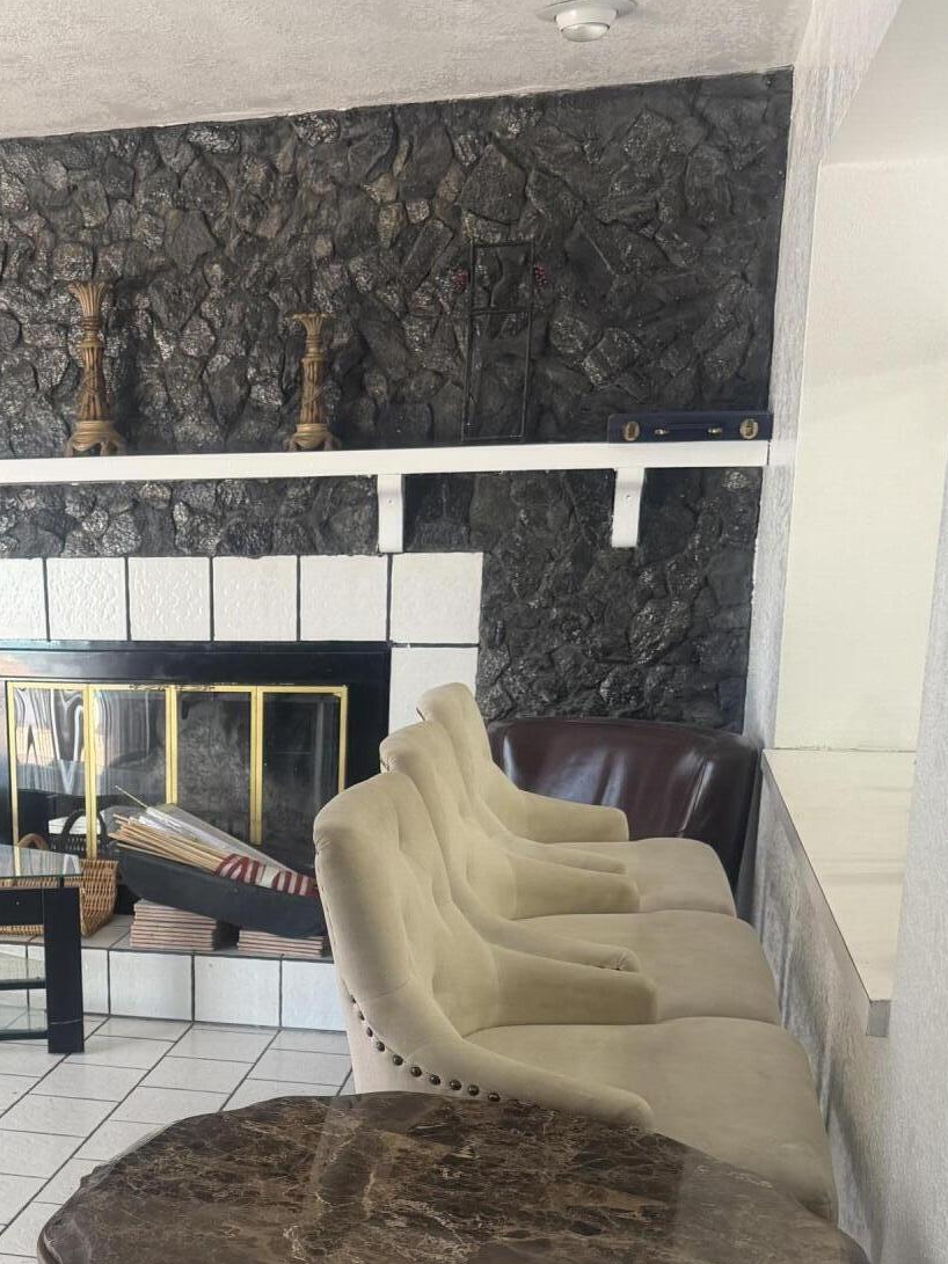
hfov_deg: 31.6
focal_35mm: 44
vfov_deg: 41.8
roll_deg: +2.2
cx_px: 125
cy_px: 933
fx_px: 1607
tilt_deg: -14.5
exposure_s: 1/60
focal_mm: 6.76
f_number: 1.78
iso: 200
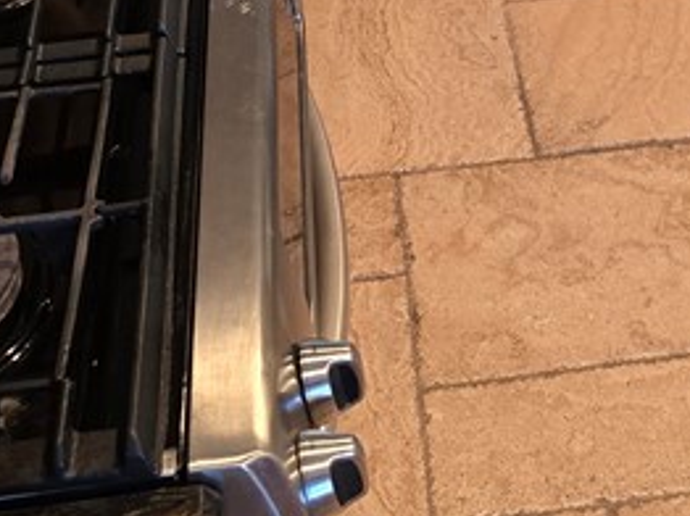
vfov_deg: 14.5
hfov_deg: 21.5
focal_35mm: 90
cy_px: -408
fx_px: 1792
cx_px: 561
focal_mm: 6.3
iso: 400
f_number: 1.7
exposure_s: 1/120
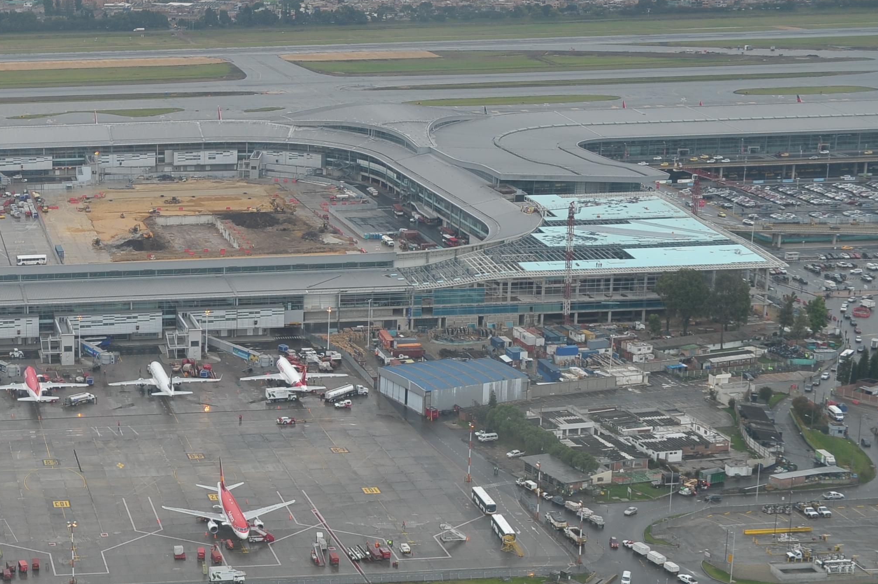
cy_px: 263
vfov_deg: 18.9
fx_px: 1755
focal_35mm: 72
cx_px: -18
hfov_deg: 26.5
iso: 200
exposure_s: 1/250
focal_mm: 34
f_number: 4
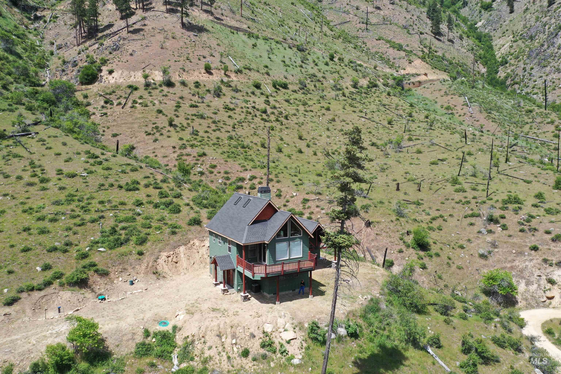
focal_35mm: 28
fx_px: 436
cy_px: 187
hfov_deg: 65.5
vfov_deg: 46.4
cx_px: 280
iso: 100
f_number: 5.6
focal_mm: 10.26
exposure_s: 1/320
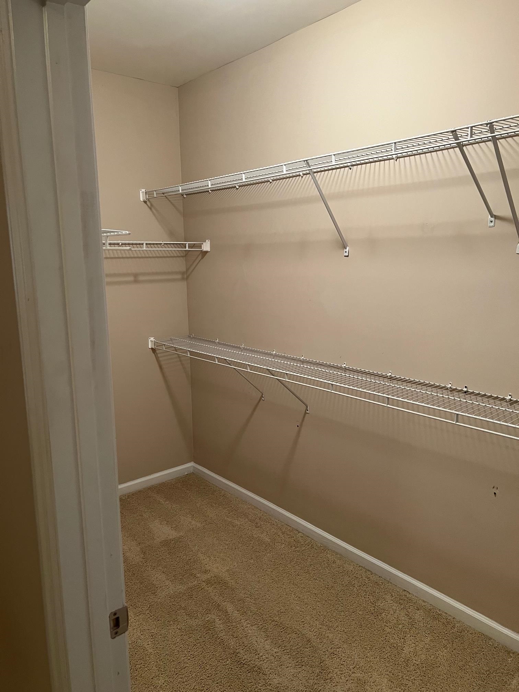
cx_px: 260
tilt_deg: -10.3
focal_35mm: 26
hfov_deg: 53.1
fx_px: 520
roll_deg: +1.7
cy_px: 346
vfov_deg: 67.3
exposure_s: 1/60
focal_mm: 5.7
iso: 250
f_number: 1.5
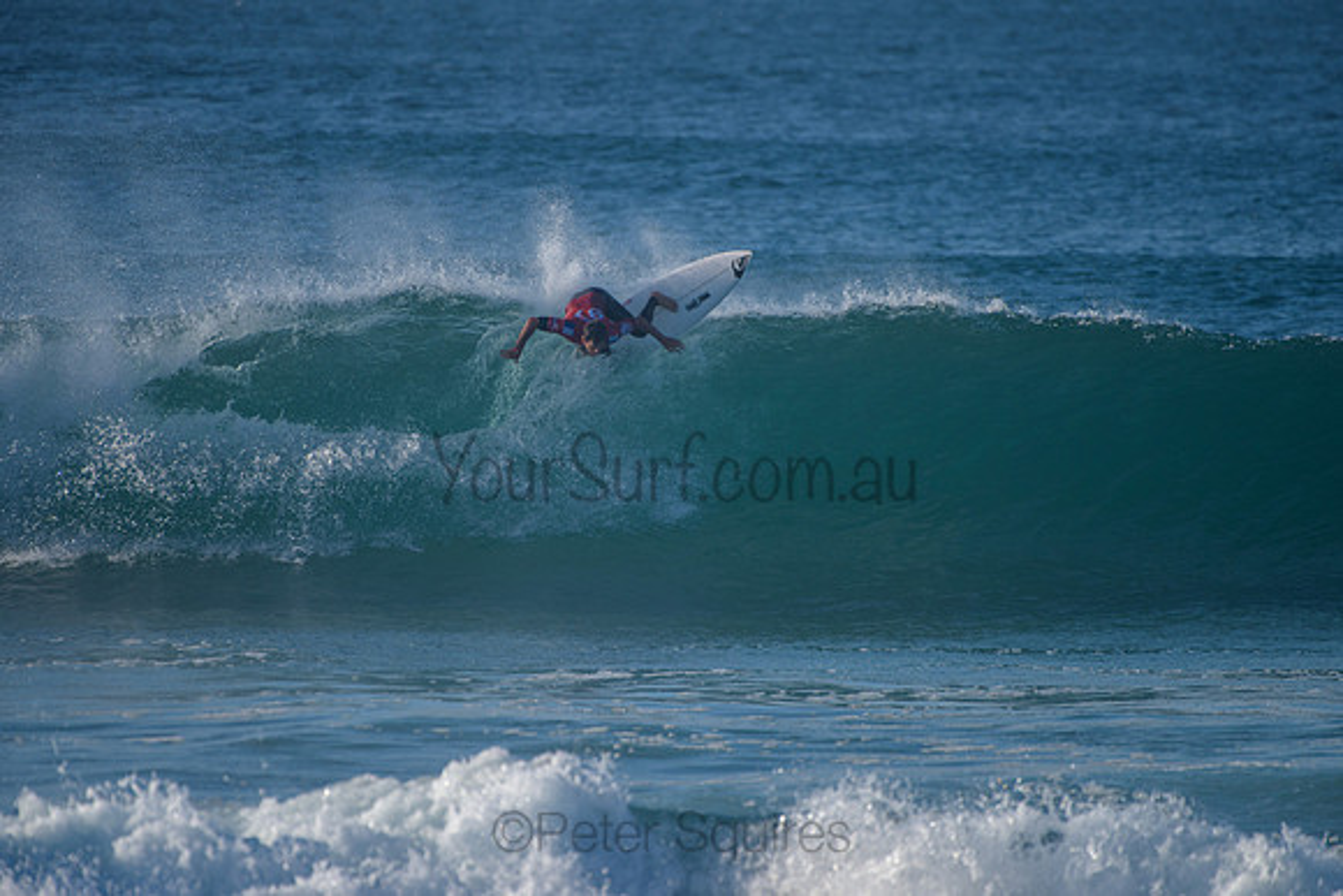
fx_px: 20137
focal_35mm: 540
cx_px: 673
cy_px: 427
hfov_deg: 3.8
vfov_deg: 2.5
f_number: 5.6
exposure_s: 1/2000
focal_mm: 500
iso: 280
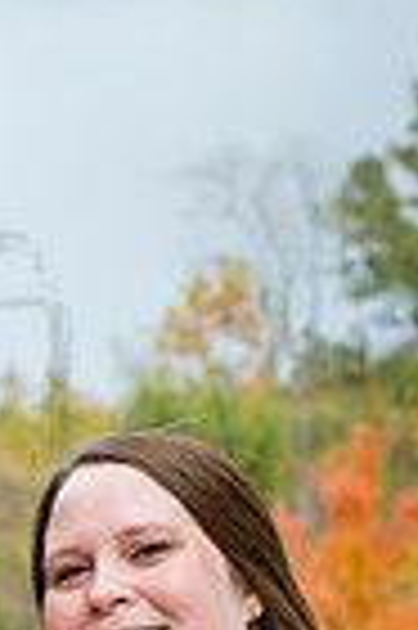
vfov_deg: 12.4
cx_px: -126
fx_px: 2811
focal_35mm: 161
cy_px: 814
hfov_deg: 8.4
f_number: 4.5
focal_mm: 50
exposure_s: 1/500
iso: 400
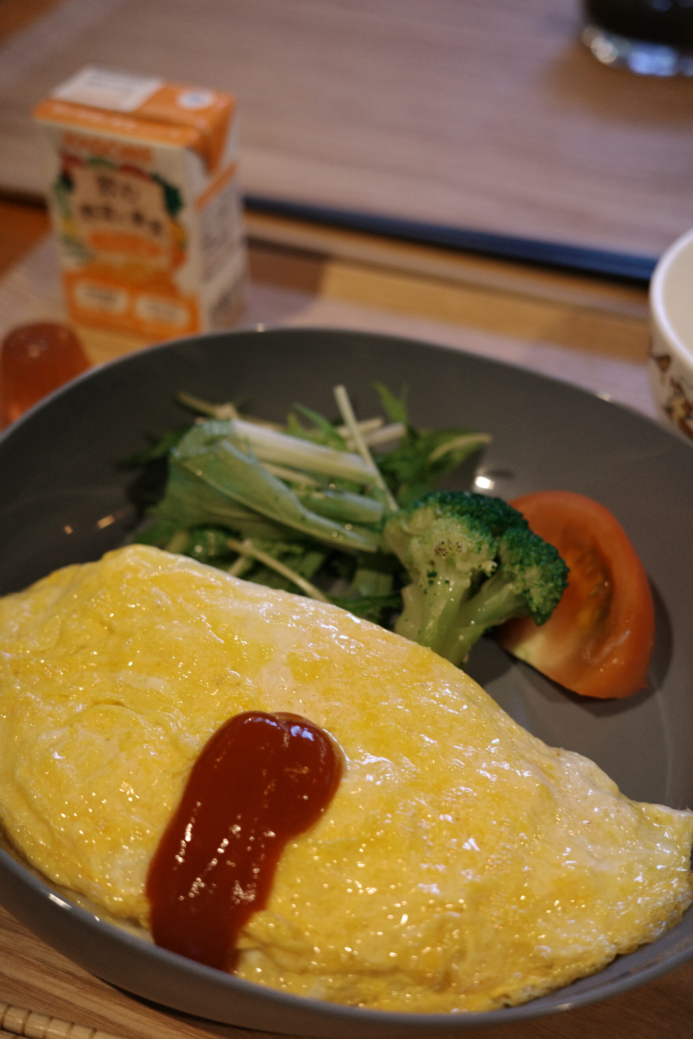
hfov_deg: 33.4
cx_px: 346
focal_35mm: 40
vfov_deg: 48.5
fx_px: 1155
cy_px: 520
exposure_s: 1/80
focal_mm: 26
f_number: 2.8
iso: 800
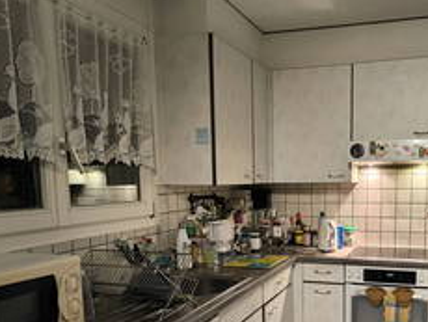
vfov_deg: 38.8
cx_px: 296
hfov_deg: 50.1
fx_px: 446
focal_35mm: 36
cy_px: 236
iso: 1000
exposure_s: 1/25
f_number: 1.65
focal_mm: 6.14
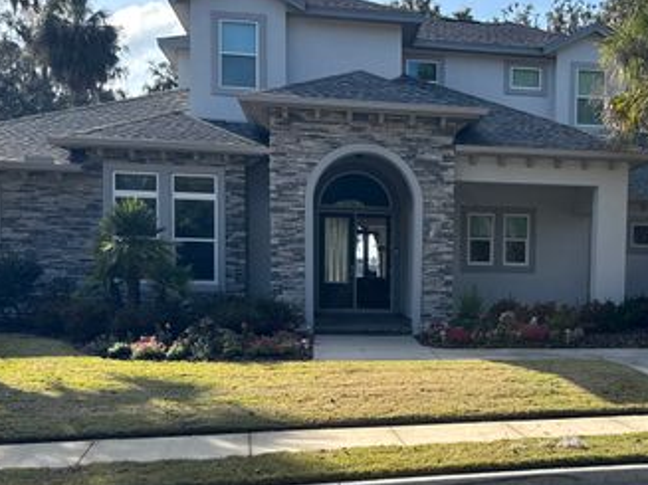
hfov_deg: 41.7
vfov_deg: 32.6
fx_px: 823
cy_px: 315
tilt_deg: -3.8
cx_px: 487
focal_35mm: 44
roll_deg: -1.2
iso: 80
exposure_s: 1/2604
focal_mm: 6.76
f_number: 1.78
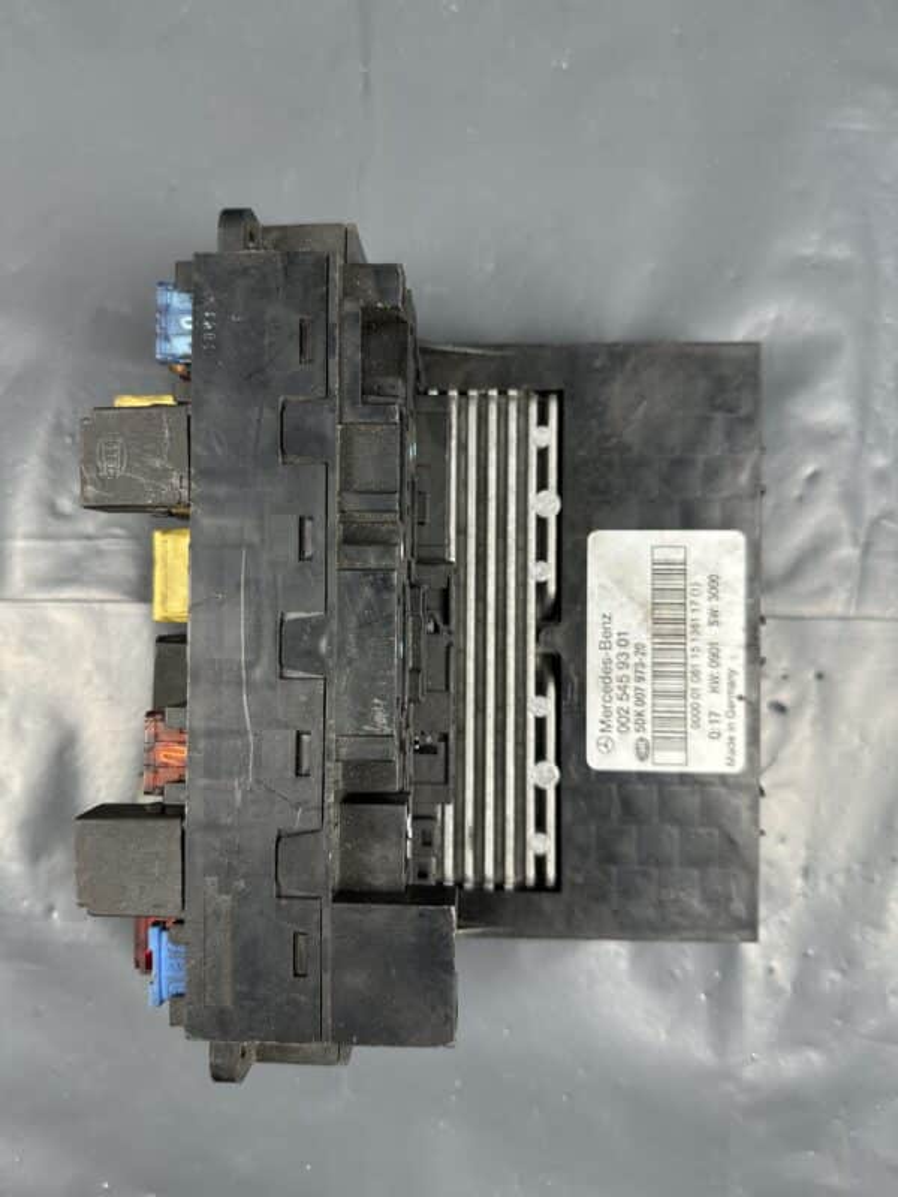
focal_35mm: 24
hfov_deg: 56.8
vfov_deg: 71.6
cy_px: 598
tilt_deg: -87.0
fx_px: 830
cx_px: 449
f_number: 1.78
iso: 125
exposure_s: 1/50
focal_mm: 6.86
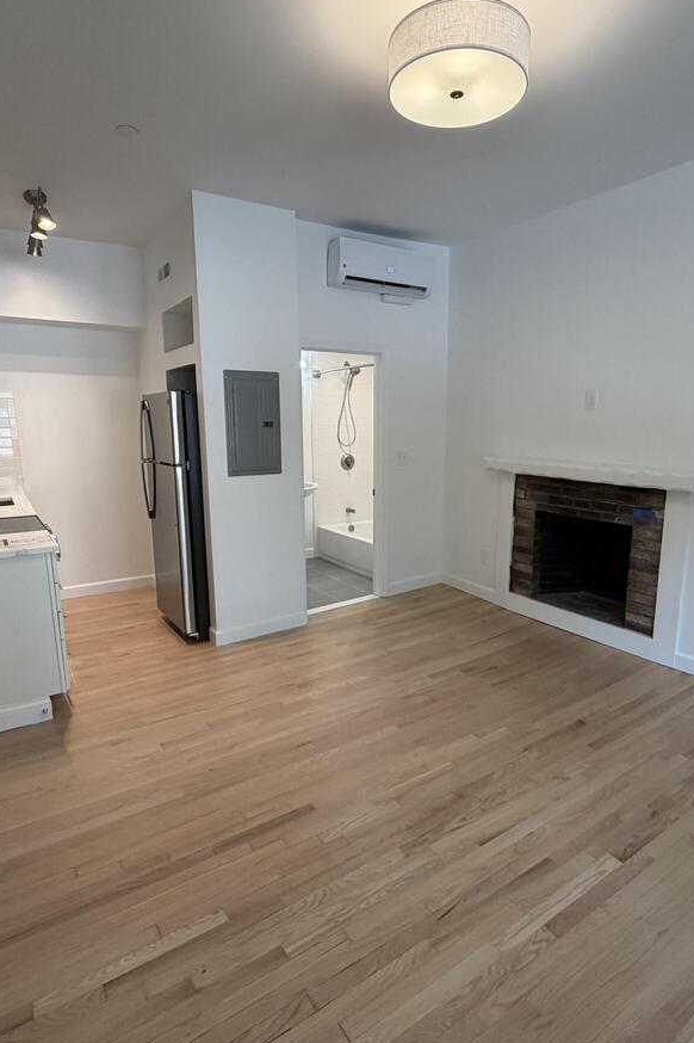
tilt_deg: -10.6
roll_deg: +0.5
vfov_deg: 84.0
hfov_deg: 61.8
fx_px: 579
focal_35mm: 20
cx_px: 376
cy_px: 525
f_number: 2.2
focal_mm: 2.22
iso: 200
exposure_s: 1/120
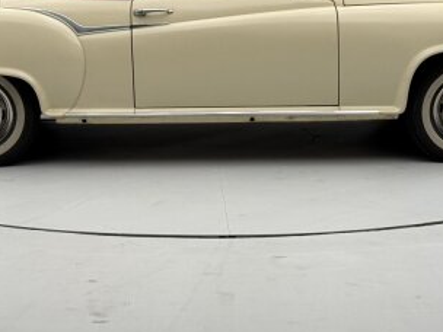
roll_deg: -0.1
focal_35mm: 101
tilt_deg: -9.6
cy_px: 108
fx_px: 1293
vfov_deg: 14.6
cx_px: 205
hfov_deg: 19.4
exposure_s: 1/113
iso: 100
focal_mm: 6.76
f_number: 1.78
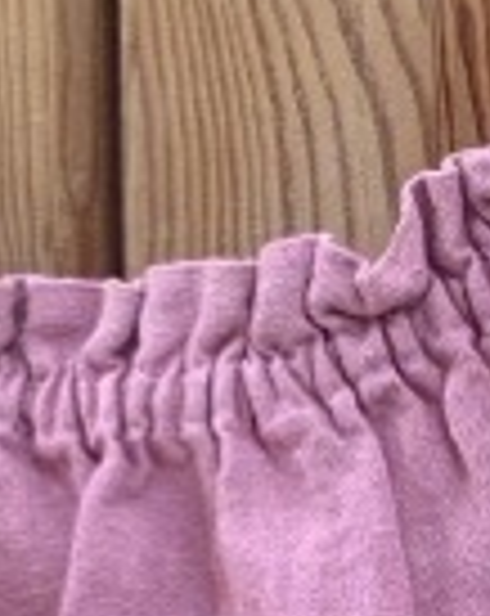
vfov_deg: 9.2
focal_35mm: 207
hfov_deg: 7.4
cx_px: 418
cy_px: 719
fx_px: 3765
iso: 100
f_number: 1.8
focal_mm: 3
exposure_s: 1/60
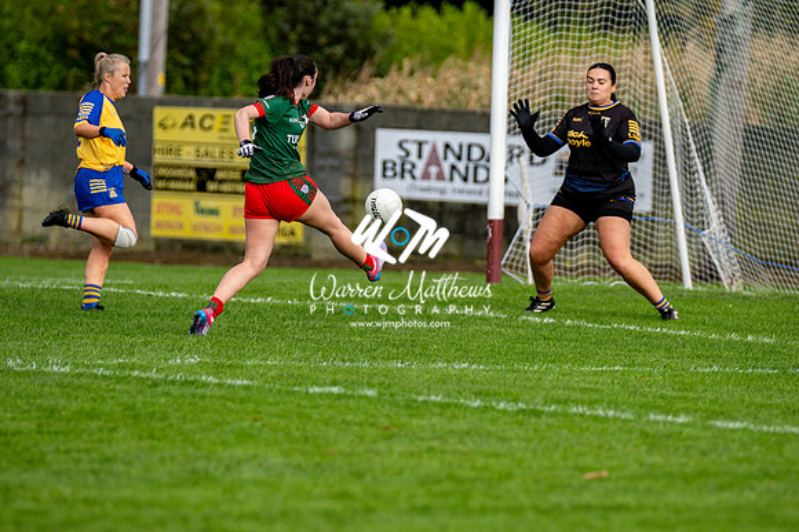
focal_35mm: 360
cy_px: 266
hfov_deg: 5.7
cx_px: 400
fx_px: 7985
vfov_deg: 3.8
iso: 280
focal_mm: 240
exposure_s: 1/3200
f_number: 2.8
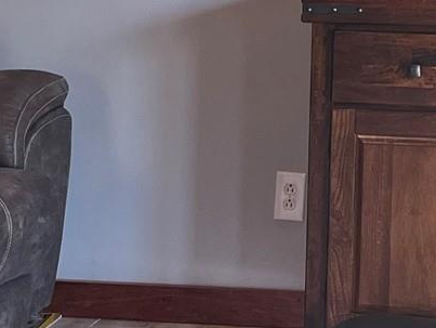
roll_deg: -0.7
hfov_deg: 14.1
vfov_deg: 10.3
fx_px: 1664
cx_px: 620
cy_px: -346
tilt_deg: +2.6
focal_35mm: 132
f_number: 1.6
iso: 125
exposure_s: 1/120
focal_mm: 5.1
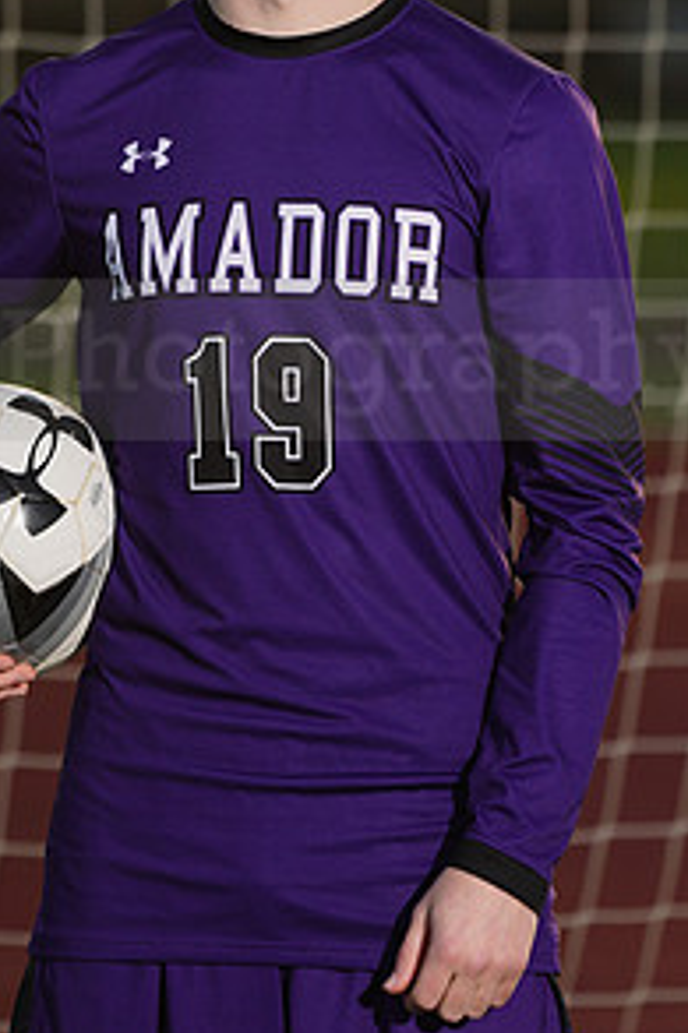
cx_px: 256
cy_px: 328
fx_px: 22758
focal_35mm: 793
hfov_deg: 1.7
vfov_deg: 2.6
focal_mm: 400
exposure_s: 1/200
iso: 100
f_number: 7.1
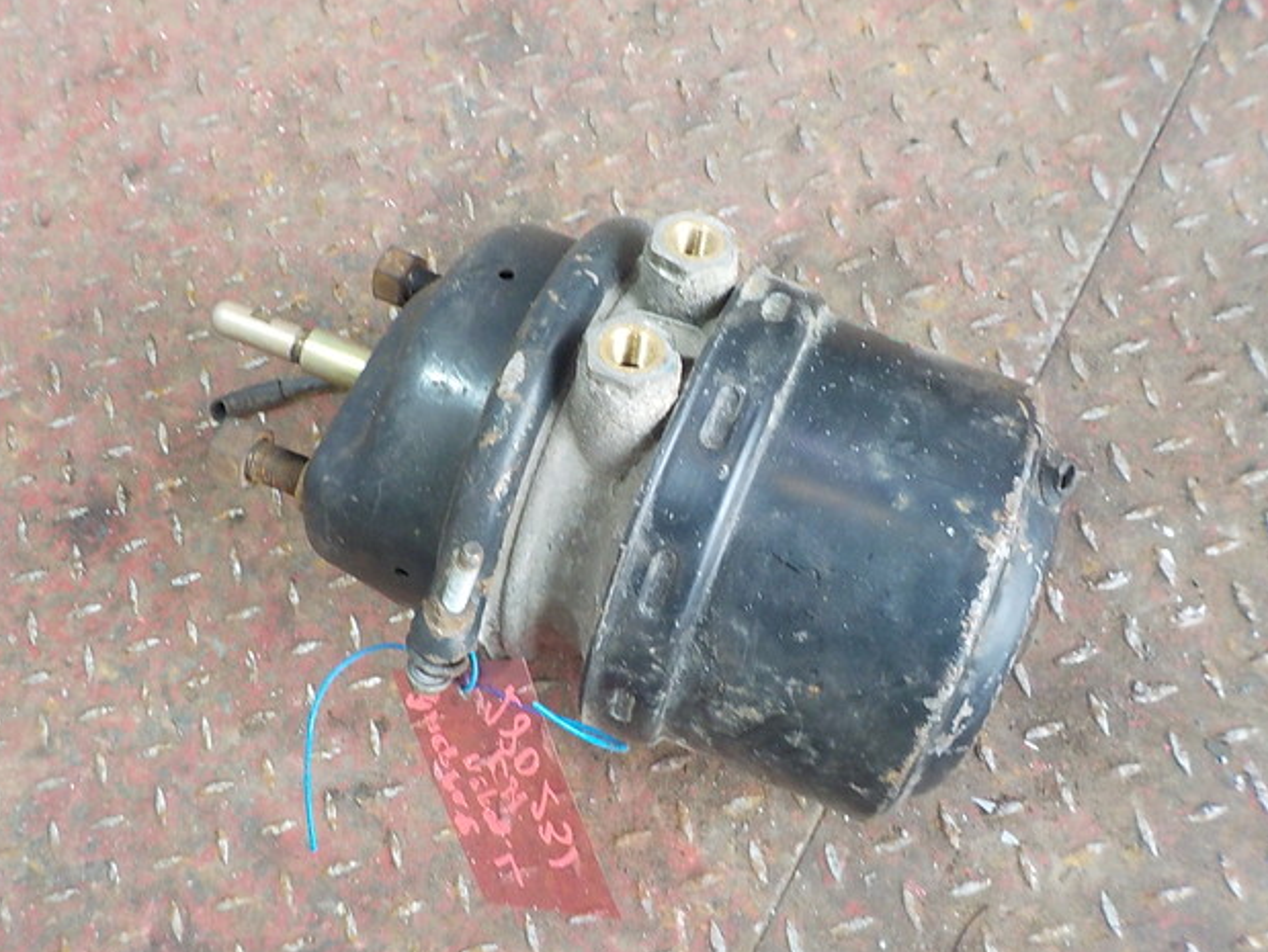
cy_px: 471
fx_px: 1136
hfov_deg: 58.3
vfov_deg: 45.5
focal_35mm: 31
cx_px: 627
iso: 280
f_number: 3.3
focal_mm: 4.1
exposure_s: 1/30
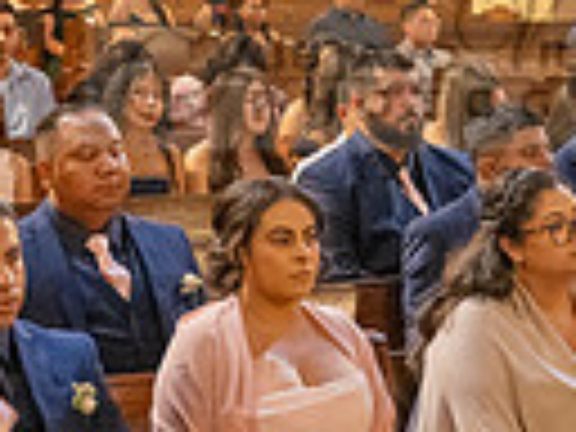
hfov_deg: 12.9
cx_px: 477
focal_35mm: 152
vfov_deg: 9.7
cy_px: 43
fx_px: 2529
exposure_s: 1/200
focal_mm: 35
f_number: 2.8
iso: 2000
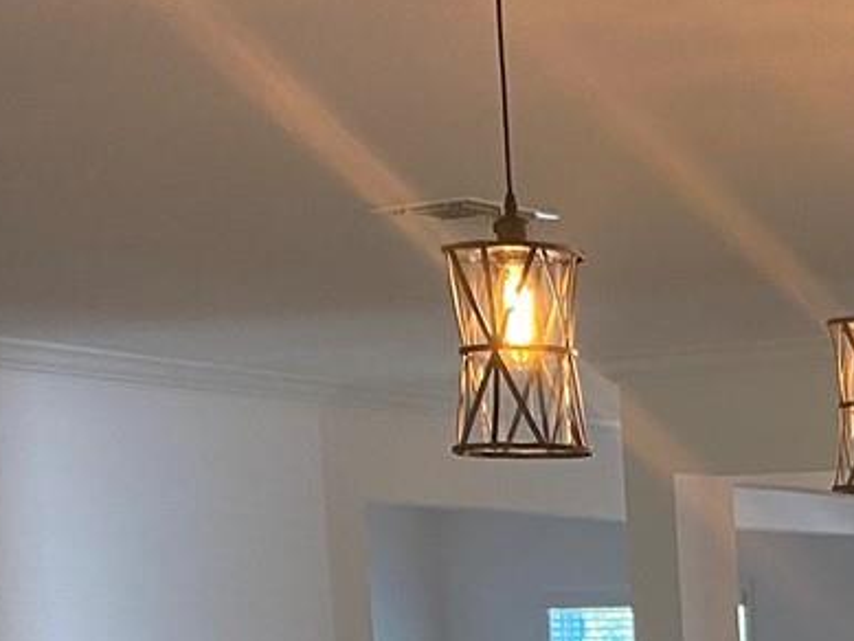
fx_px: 2641
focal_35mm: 107
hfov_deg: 16.9
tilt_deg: -10.7
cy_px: 1199
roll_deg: +0.8
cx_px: 1232
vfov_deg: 12.5
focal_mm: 4.25
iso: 100
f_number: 1.8
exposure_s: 1/60
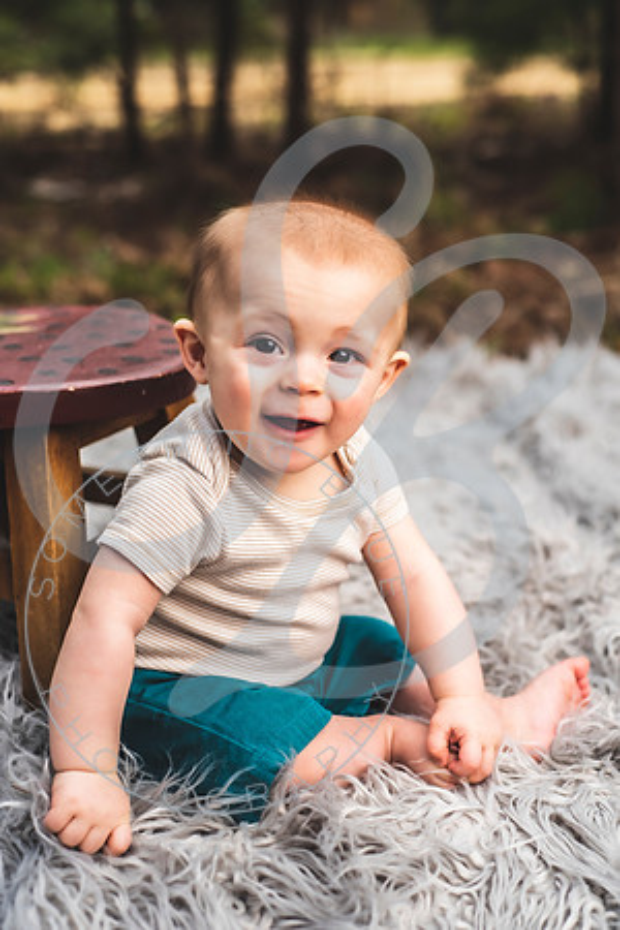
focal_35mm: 50
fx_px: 1292
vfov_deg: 39.6
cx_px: 310
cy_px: 465
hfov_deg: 27.0
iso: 100
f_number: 2.8
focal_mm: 50
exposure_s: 1/1600
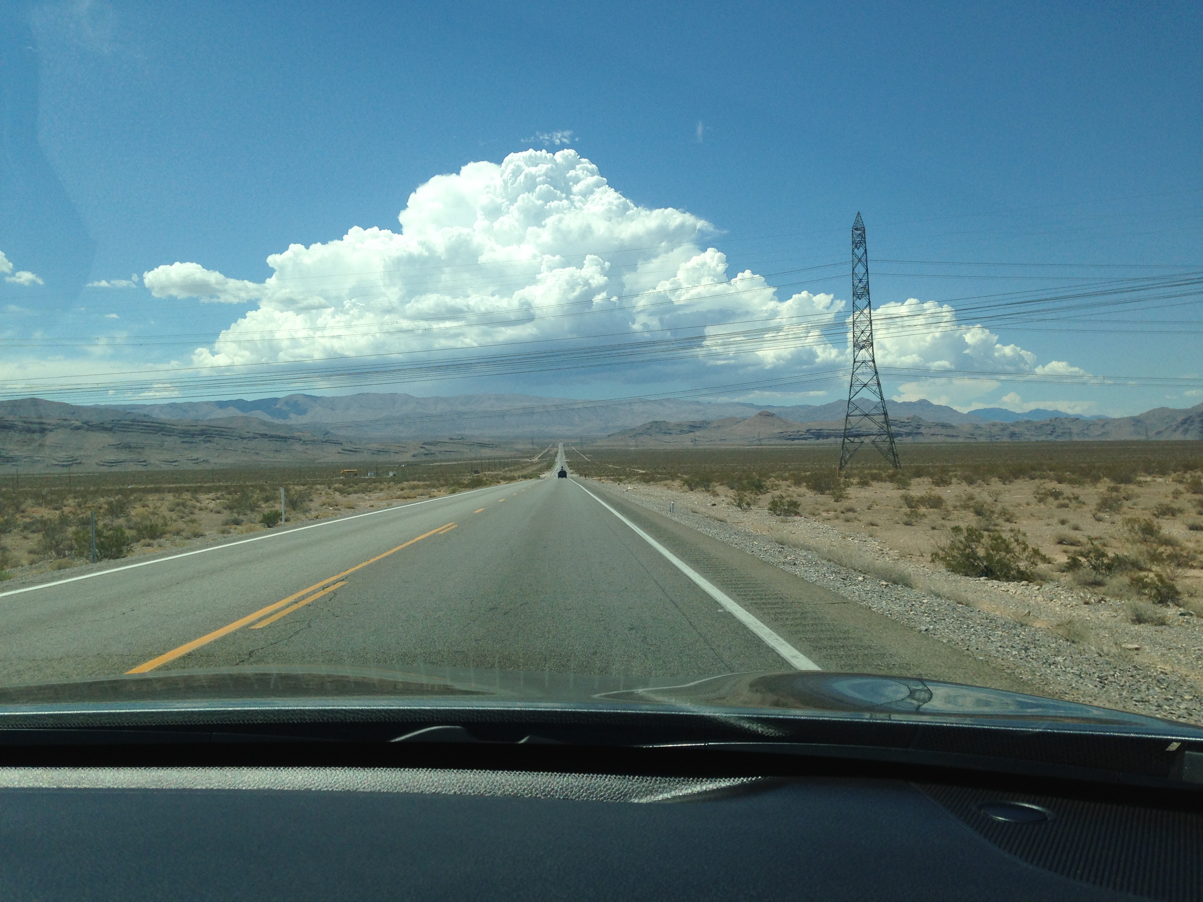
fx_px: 1147
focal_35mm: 33
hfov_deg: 55.4
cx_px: 602
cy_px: 451
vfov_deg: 42.9
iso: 50
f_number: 2.4
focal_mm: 4.12
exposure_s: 1/2262
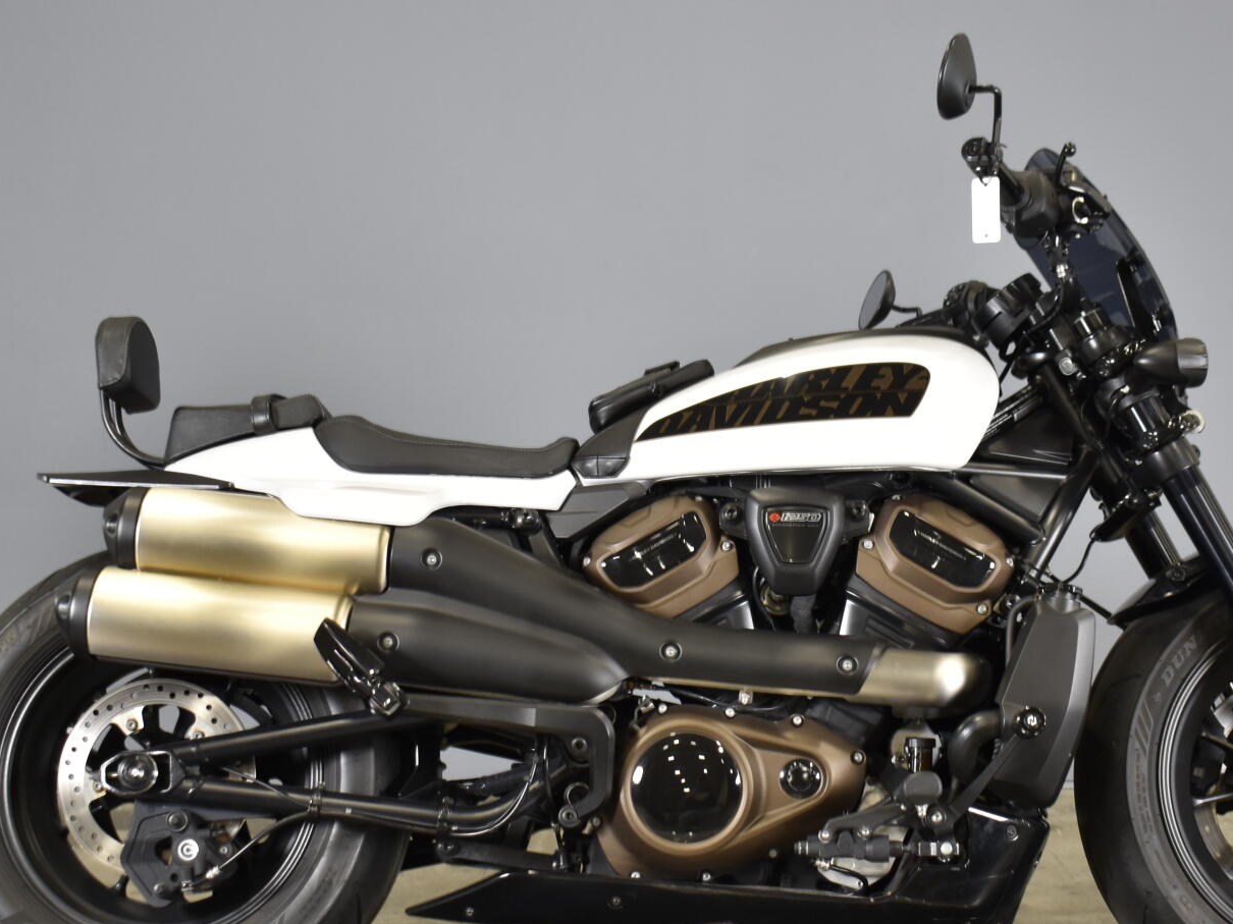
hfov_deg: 31.2
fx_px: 2208
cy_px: 491
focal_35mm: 62
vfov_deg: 23.6
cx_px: 679
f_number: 4
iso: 400
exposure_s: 1/25
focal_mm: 26
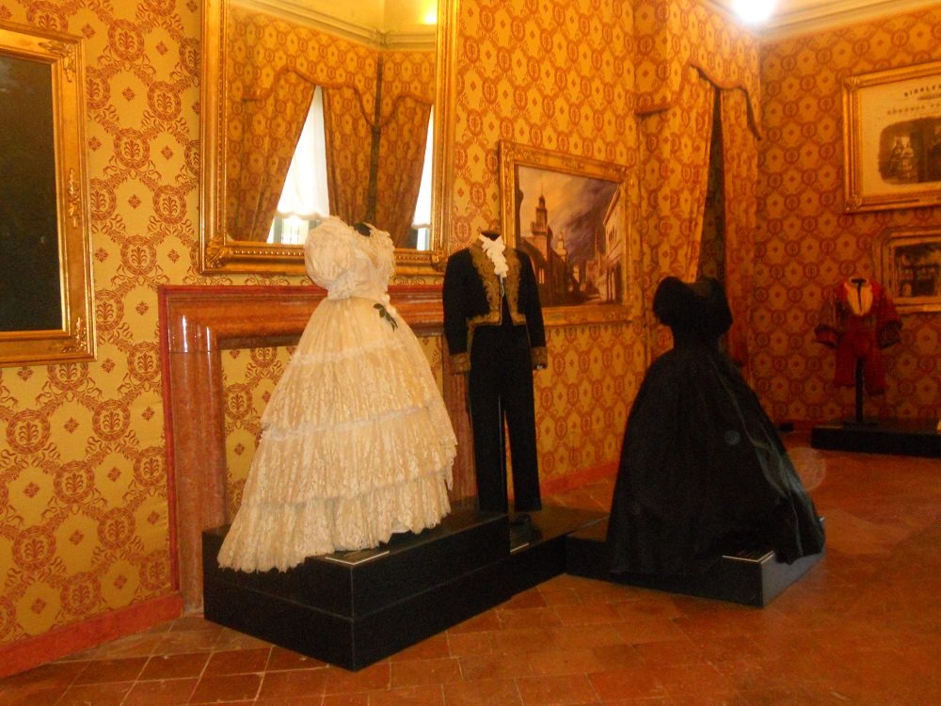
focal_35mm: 32
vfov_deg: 44.2
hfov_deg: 56.8
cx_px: 470
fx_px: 870
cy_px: 353
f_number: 3.5
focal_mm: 5.8
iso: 640
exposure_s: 1/25
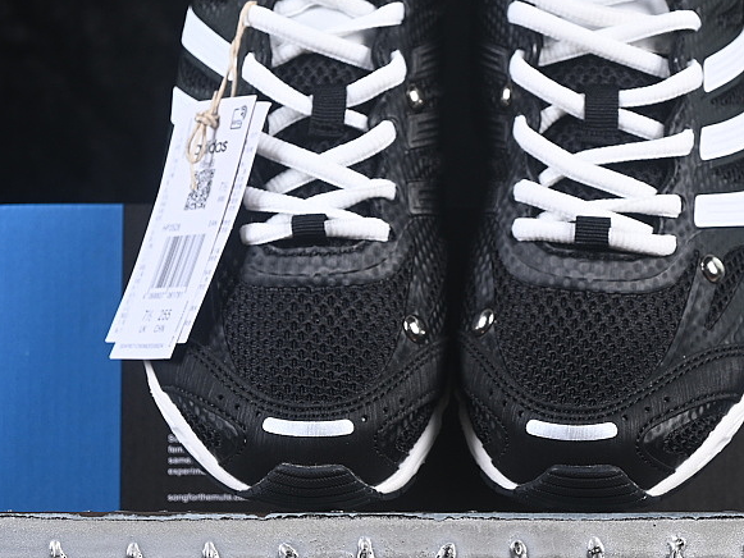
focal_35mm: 134
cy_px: 230
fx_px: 2881
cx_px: 455
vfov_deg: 11.1
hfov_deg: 14.7
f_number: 6.3
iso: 160
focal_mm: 50
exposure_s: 1/60
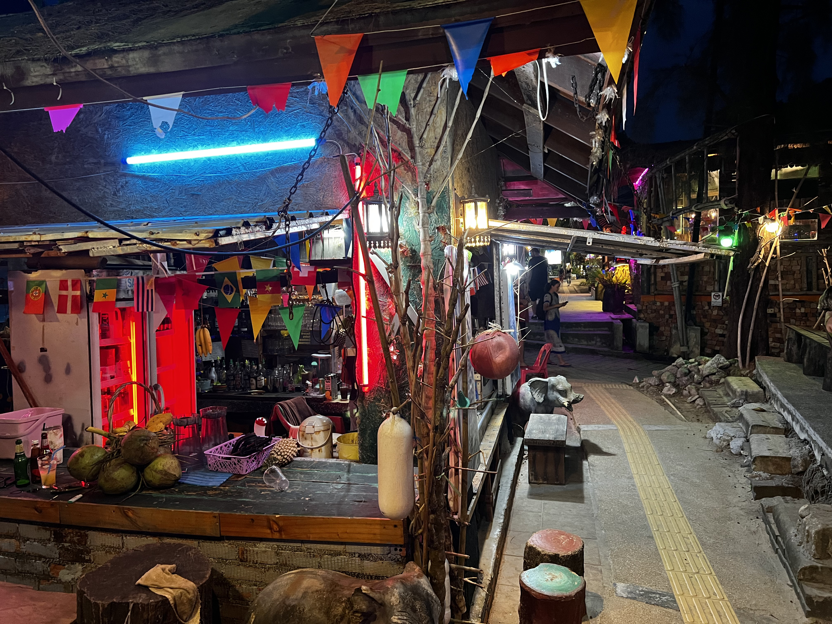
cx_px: 416
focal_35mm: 26
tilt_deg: -3.0
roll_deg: +1.8
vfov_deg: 53.1
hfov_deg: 67.3
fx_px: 625
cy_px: 312
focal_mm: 5.7
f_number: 1.5
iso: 400
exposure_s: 1/40
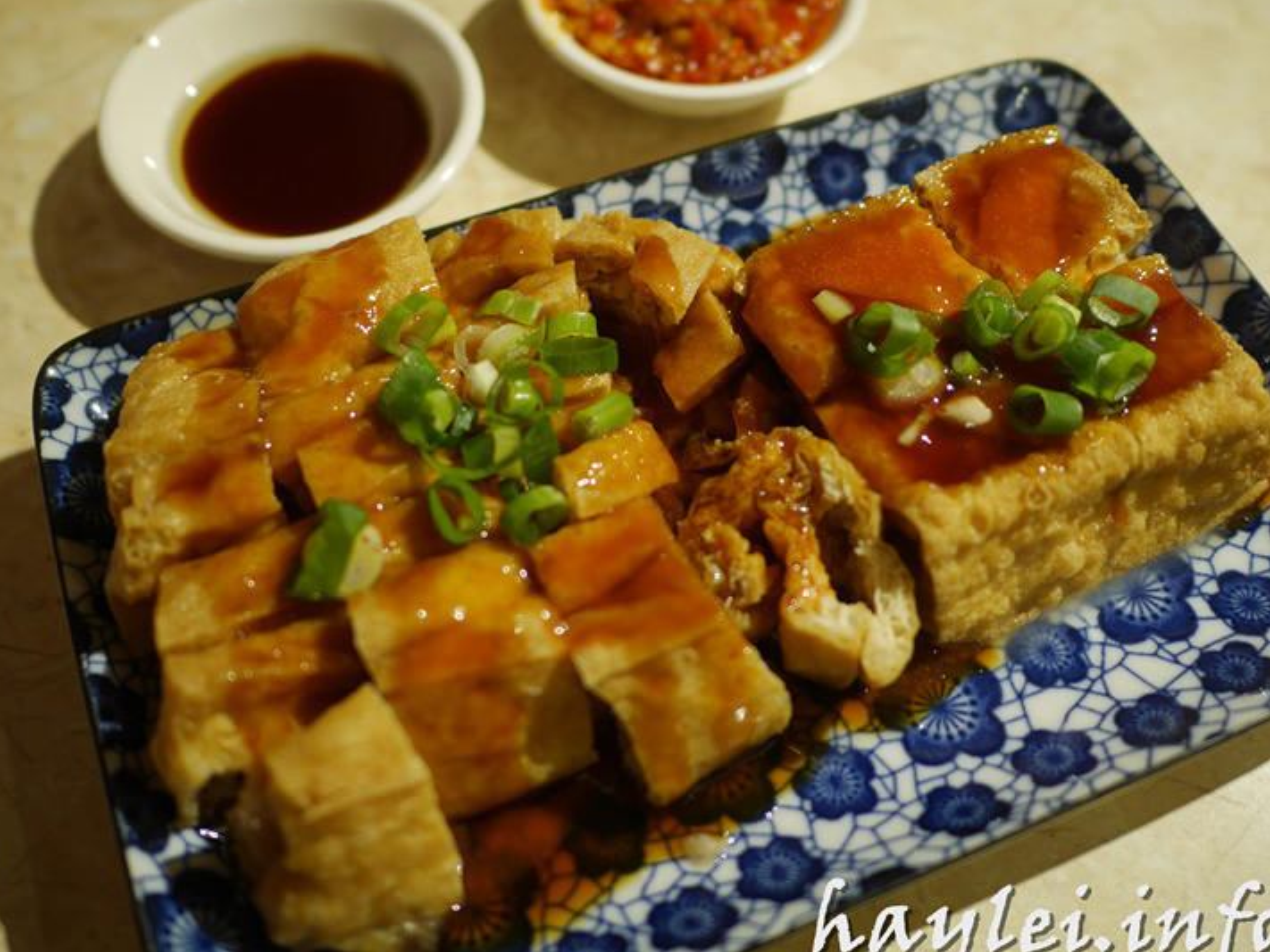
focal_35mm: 38
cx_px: 647
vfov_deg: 37.6
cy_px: 413
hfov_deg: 49.0
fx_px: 1394
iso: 200
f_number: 1.7
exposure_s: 1/80
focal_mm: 15
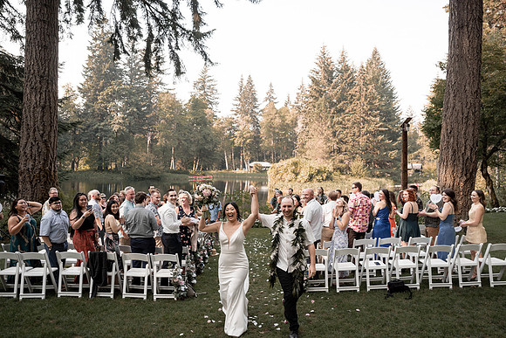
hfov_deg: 72.1
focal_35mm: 25
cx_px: 257
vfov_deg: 51.8
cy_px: 169
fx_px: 348
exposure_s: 1/800
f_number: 2.8
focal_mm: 24
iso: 200
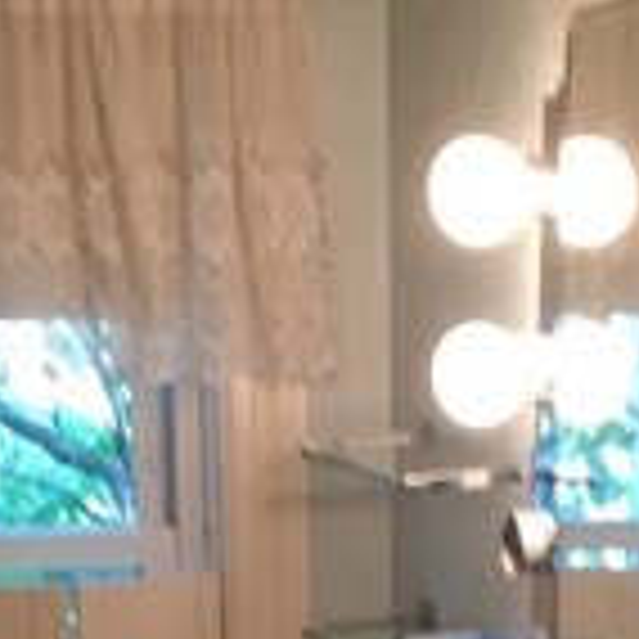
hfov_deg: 12.6
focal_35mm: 139
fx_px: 2903
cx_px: 374
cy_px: 1148
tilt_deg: -18.3
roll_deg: -1.2
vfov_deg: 11.6
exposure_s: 1/30
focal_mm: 4.15
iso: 80
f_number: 2.2
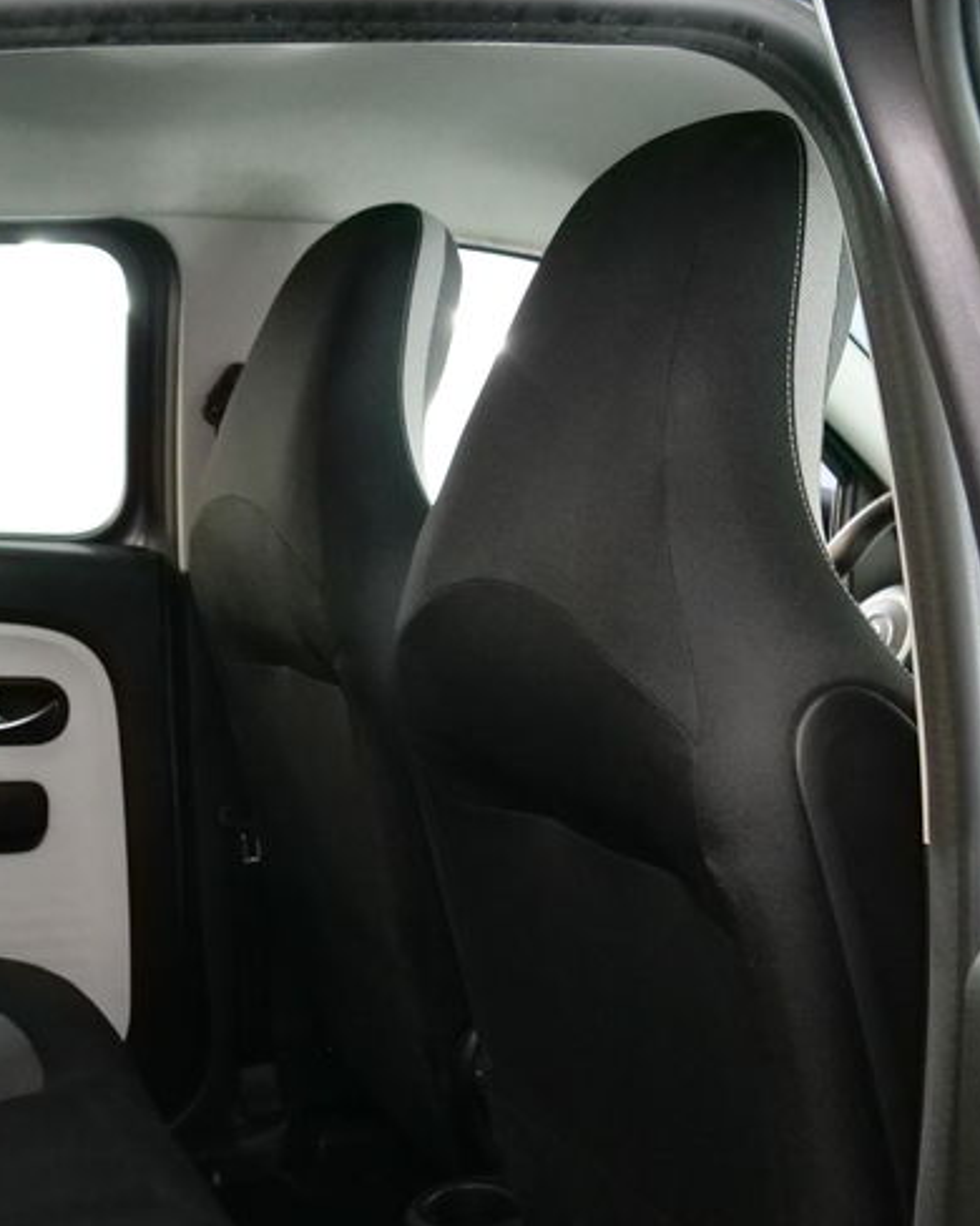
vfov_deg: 38.2
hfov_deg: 30.6
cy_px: 844
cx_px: 181
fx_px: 1741
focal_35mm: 48
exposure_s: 1/60
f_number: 3.9
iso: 3200
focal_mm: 12
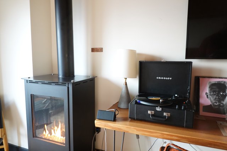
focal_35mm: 24
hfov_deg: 73.8
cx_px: 114
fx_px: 151
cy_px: 76
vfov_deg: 53.1
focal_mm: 9
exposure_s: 1/30
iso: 500
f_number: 2.8
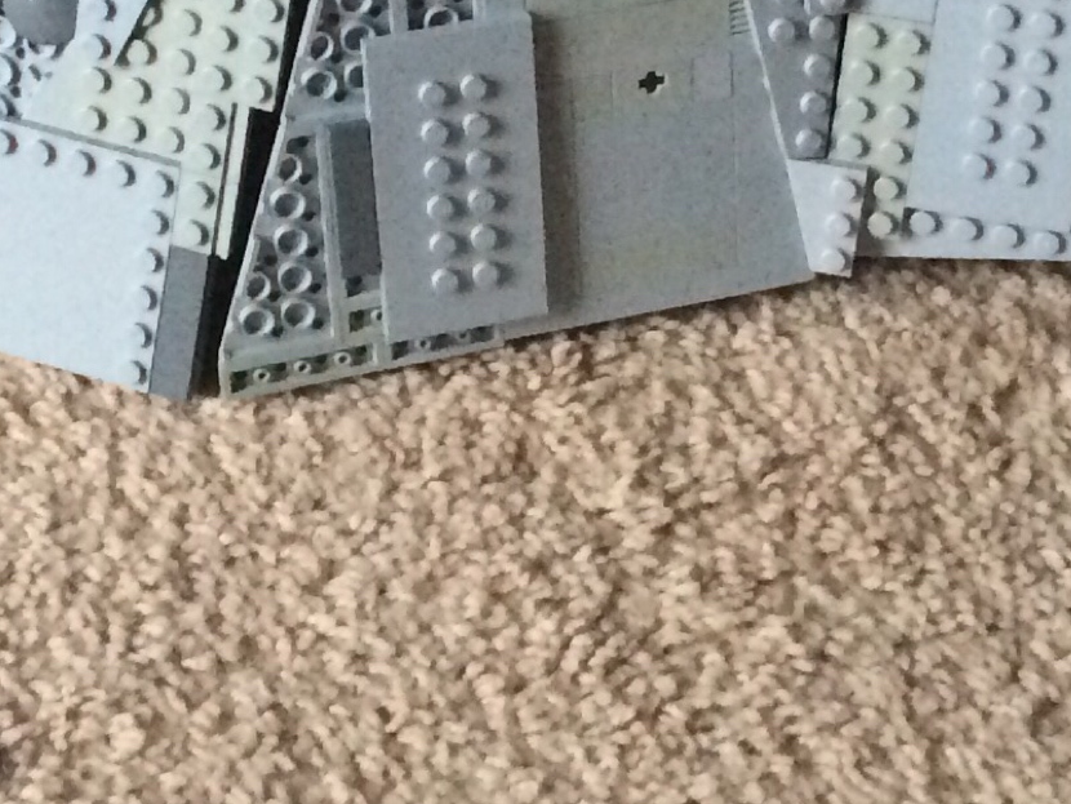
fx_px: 3528
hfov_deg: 17.3
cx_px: 494
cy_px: 23
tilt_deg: -45.2
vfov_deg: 12.9
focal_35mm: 114
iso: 320
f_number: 2.2
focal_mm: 4.15
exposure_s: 1/30
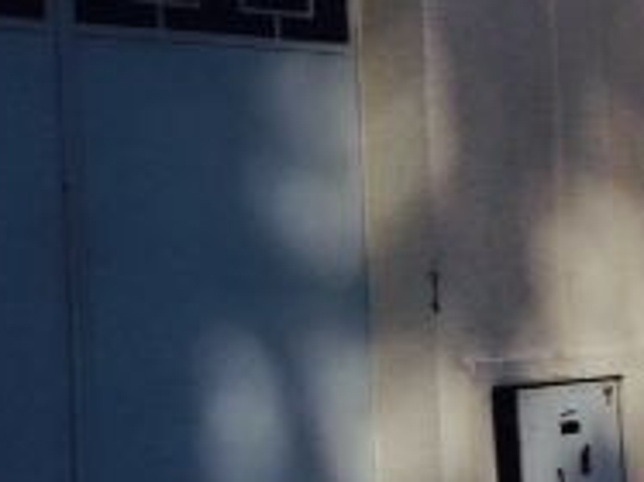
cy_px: 248
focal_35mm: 113
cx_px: 558
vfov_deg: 13.1
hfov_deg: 17.2
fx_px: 2101
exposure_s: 1/2857
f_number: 2.4
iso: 50
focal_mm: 4.12
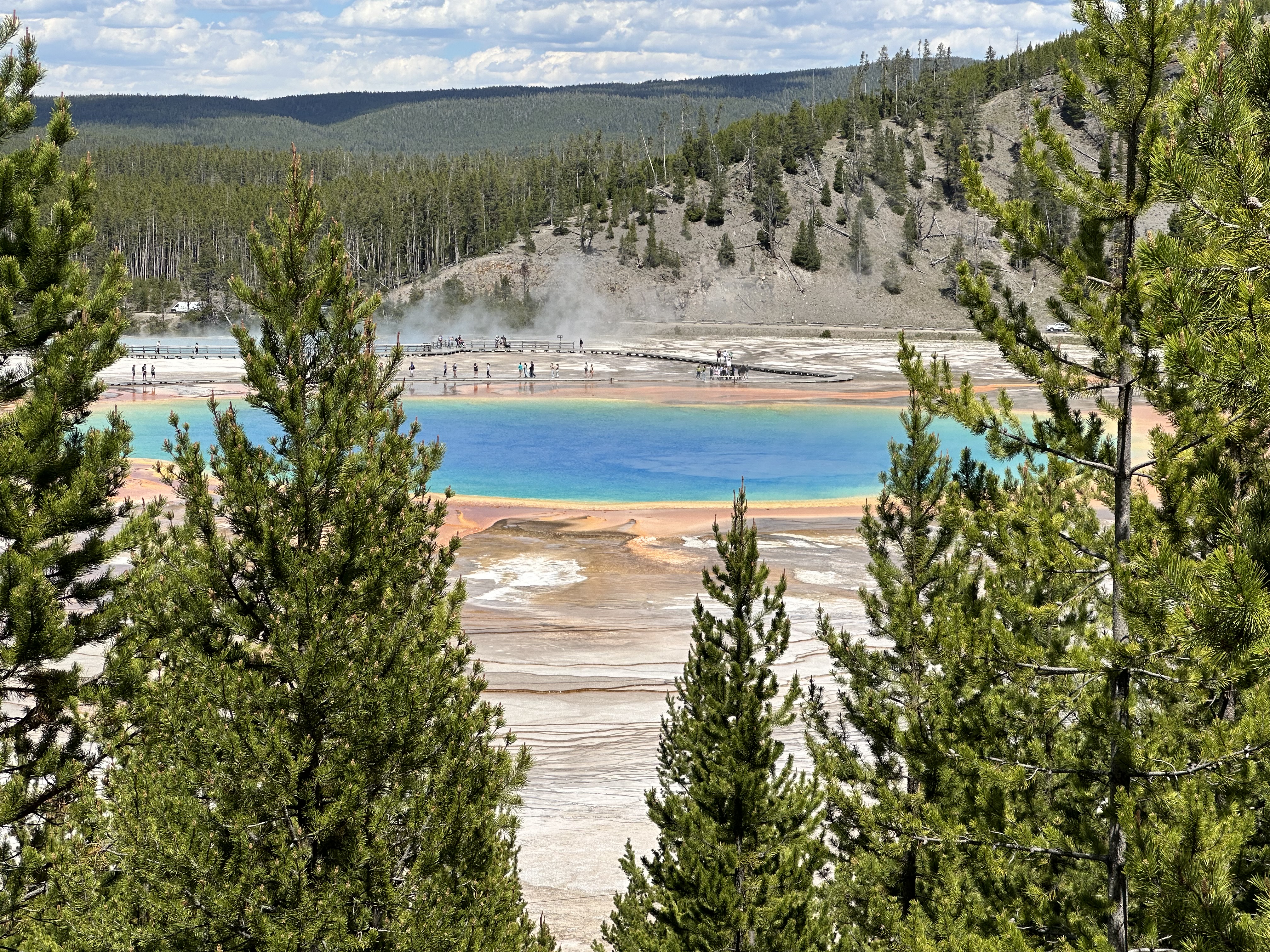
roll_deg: -1.0
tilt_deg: -5.8
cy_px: 476
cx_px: 635
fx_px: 2825
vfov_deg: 19.1
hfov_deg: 25.3
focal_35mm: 77
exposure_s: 1/960
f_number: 2.8
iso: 32
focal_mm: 9
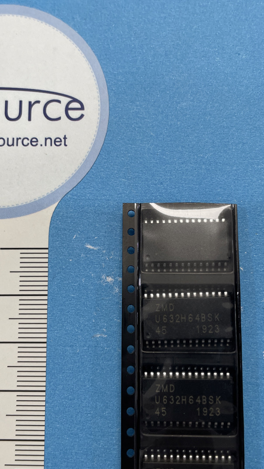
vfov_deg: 52.8
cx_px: 147
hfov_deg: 31.2
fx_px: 473
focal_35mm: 38
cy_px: 235
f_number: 1.6
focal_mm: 4.2
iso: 64
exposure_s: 1/50
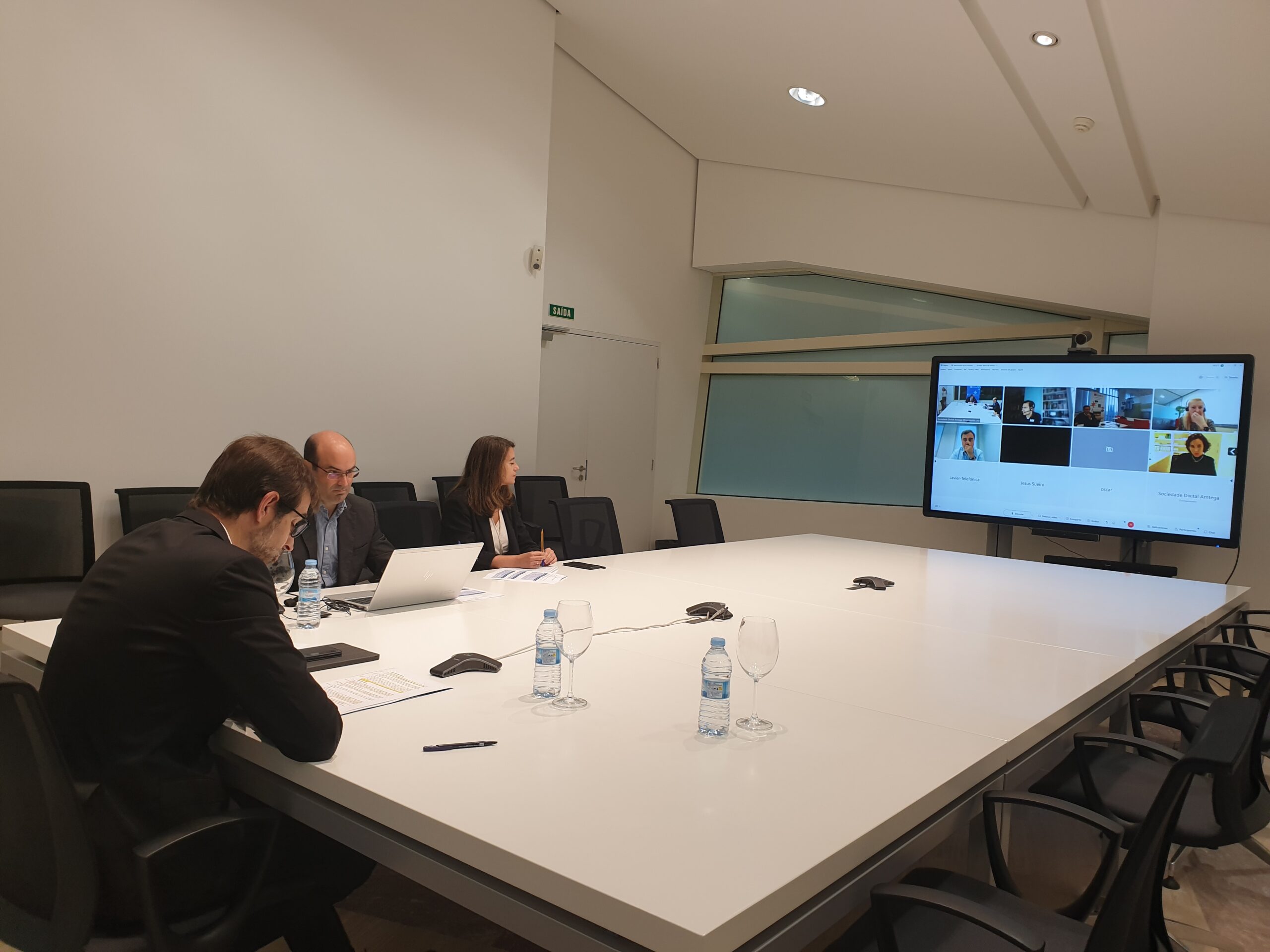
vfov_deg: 53.1
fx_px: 954
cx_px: 635
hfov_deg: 67.3
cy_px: 476
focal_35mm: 26
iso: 80
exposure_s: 1/100
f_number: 2.4
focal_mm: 4.3
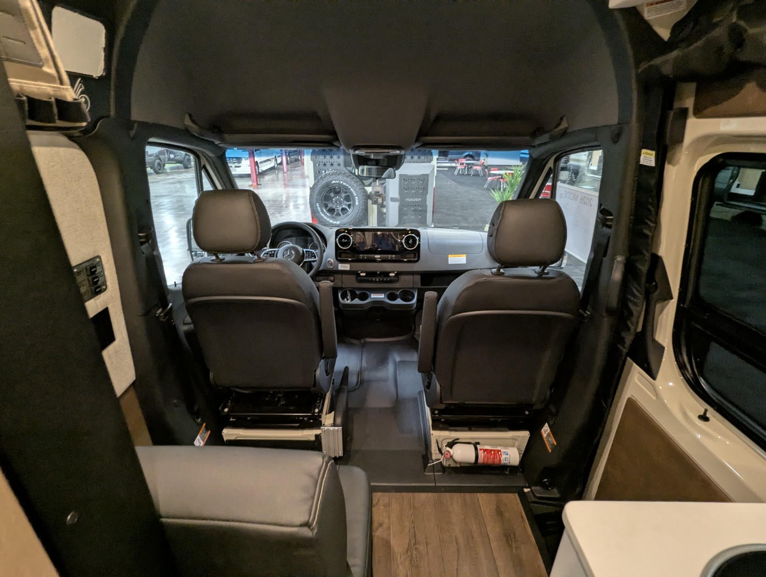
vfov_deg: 78.2
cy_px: 288
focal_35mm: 16
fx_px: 355
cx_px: 383
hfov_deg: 94.4
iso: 259
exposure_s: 1/23.8
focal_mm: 2.35
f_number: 2.2
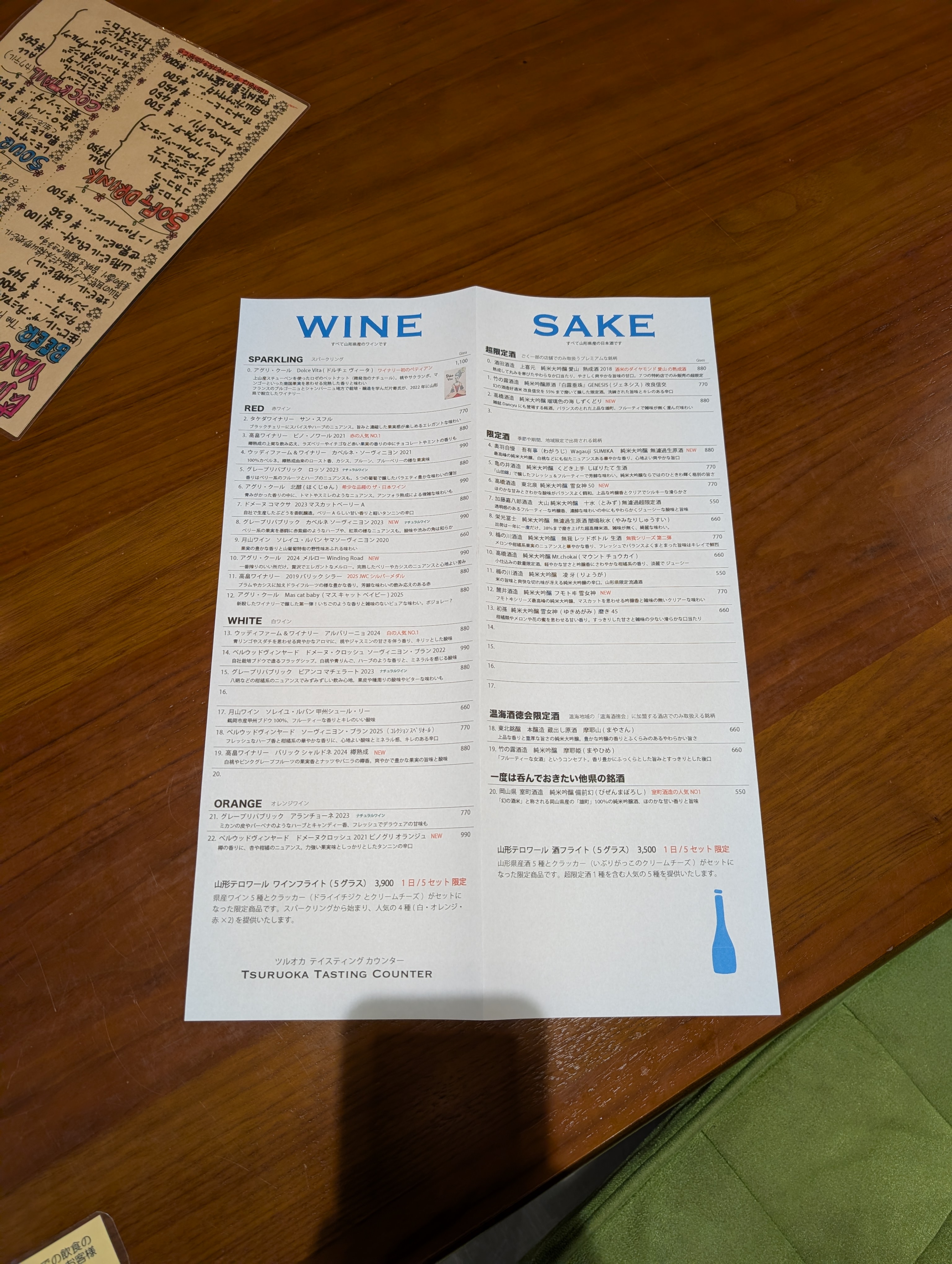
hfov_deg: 56.9
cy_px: 632
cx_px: 476
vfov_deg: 71.5
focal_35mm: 24
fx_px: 878
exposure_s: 1/46
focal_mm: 6.9
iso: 52
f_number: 1.68
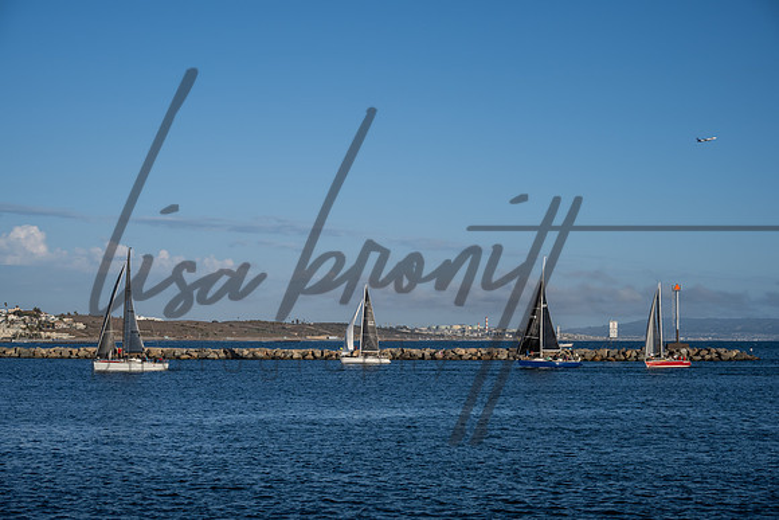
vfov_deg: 22.9
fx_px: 1286
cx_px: 390
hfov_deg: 33.7
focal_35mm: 59
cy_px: 260
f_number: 6.3
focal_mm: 59
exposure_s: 1/2000
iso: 320
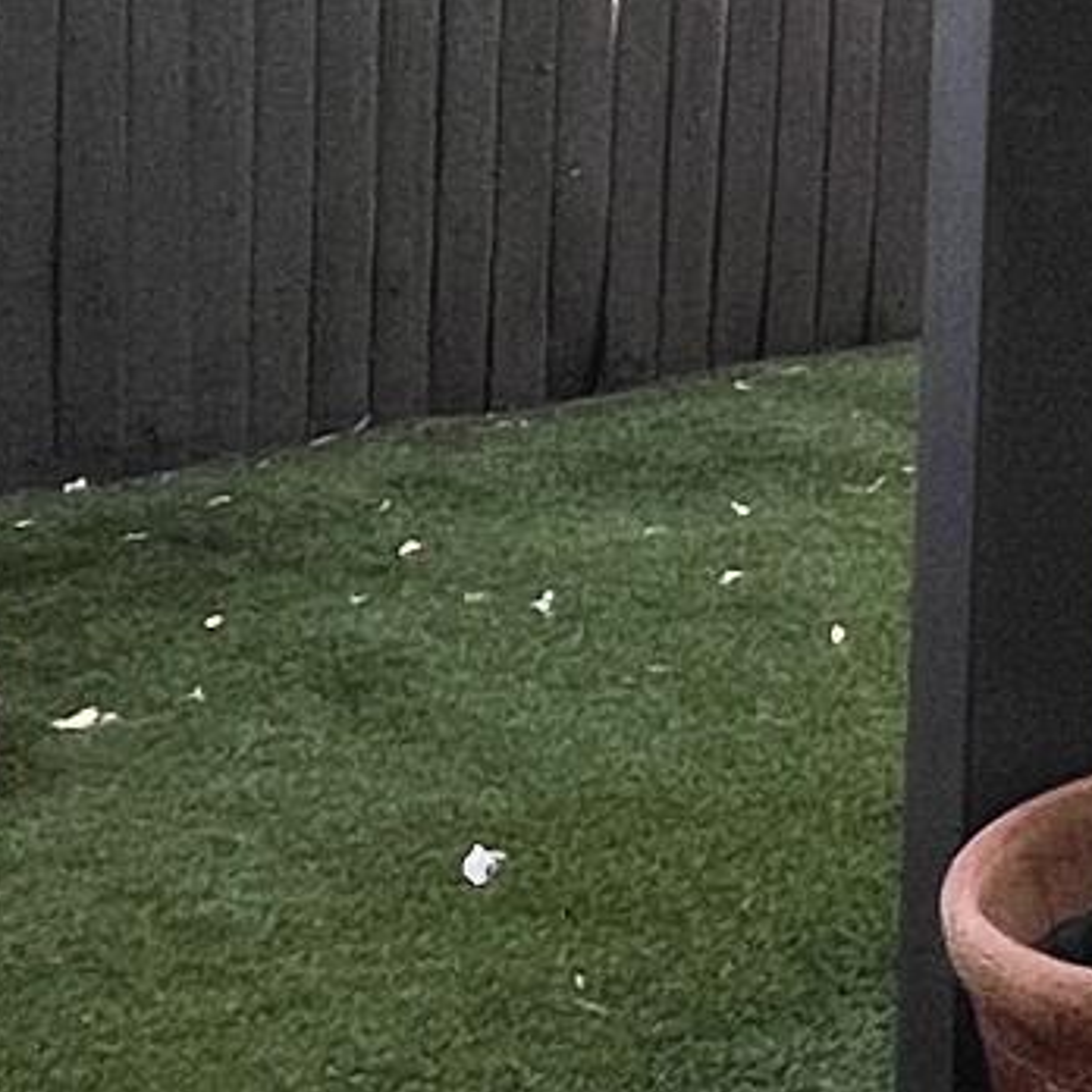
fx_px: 3533
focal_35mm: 99
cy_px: -496
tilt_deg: +0.5
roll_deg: -2.1
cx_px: 2325
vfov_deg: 16.2
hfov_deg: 14.1
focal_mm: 1.57
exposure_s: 1/649
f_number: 1.8
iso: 32
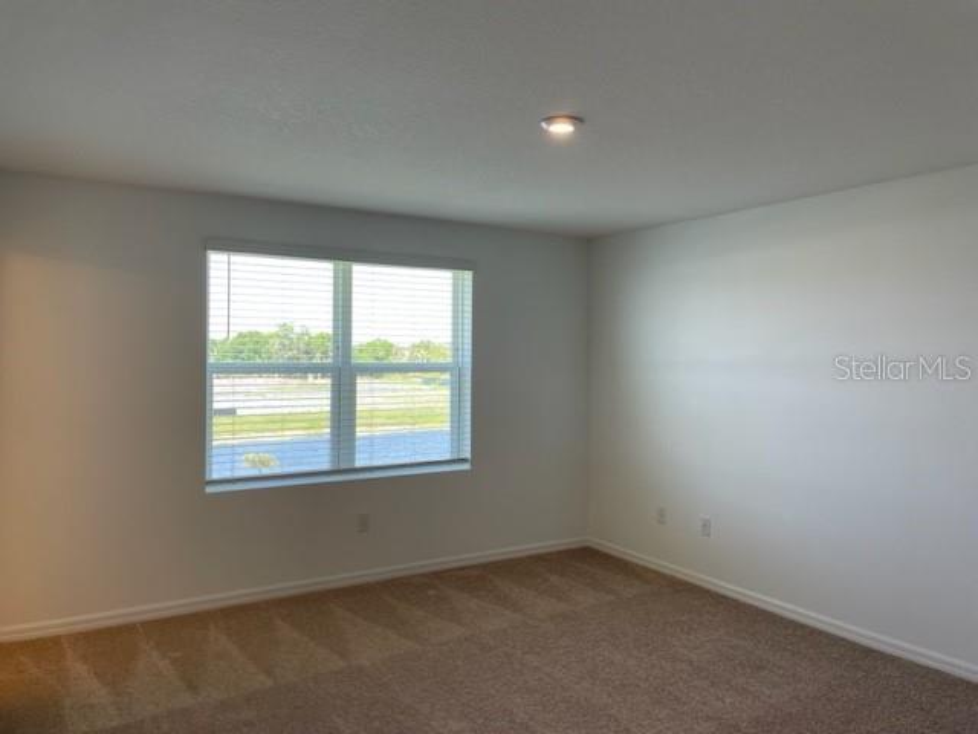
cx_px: 489
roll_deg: -0.4
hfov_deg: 67.3
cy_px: 367
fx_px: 735
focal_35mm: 26
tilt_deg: +0.3
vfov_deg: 53.1
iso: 32
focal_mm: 4.2
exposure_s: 1/120
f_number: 1.6
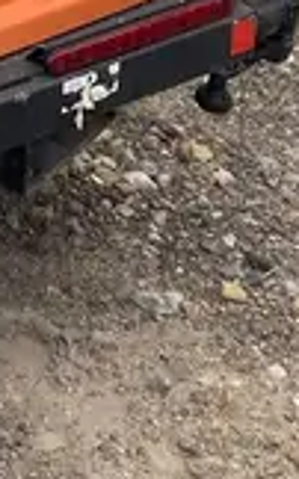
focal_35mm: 134
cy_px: -489
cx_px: -444
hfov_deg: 8.8
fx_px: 1750
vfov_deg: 13.3
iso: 20
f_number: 1.8
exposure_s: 1/704
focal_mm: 3.99
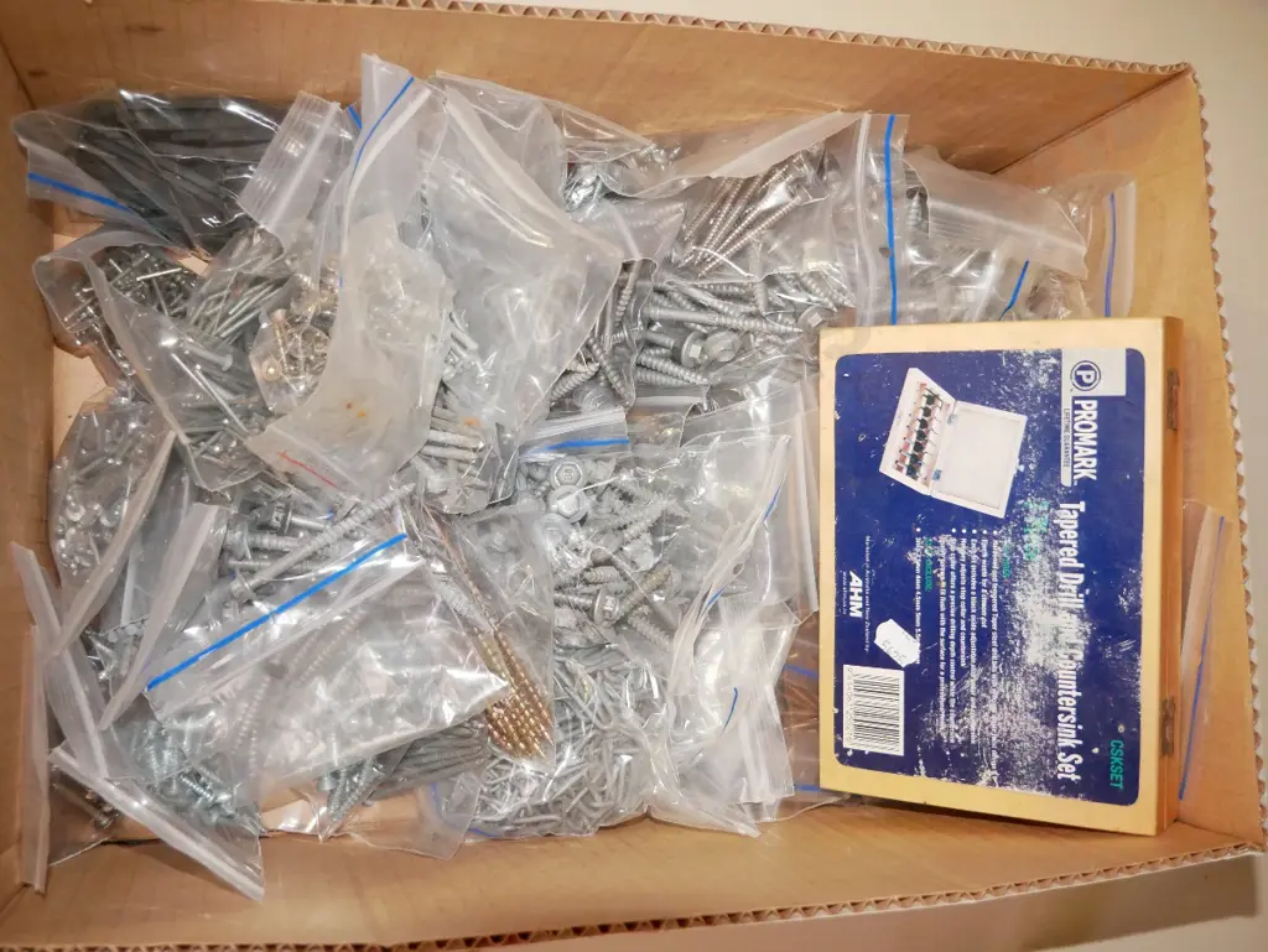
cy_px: 476
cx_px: 634
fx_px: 1466
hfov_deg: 46.8
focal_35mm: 40
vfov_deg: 36.0
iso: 3200
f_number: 4.1
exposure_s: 1/80
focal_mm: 20
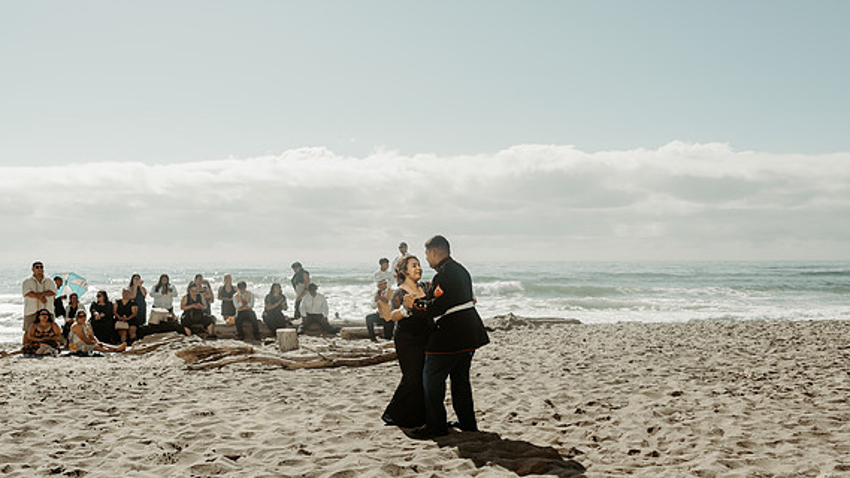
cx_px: 429
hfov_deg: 51.6
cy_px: 264
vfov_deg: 30.4
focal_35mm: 39
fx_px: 879
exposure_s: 1/2500
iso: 100
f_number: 4
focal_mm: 35
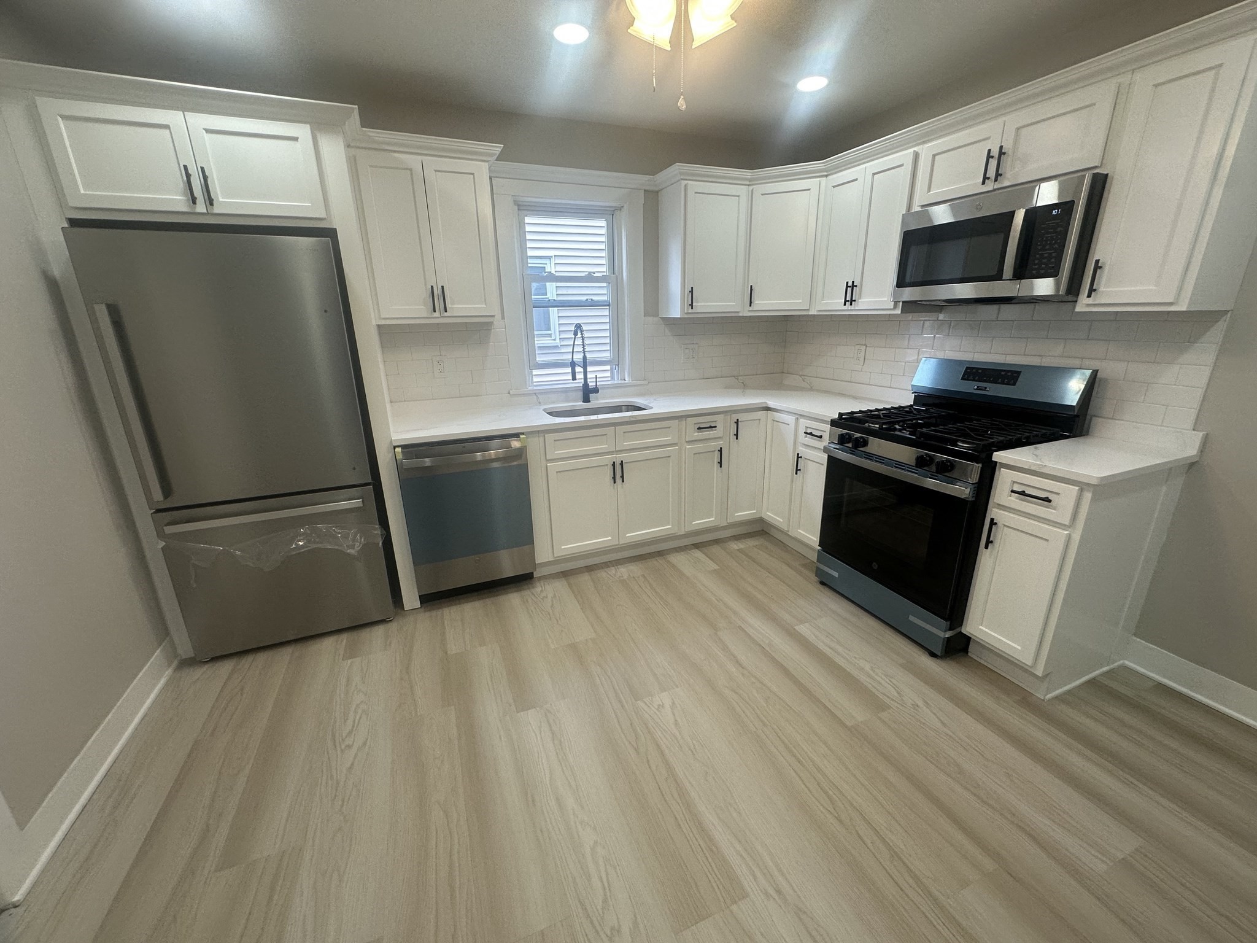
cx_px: 628
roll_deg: +1.1
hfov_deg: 102.1
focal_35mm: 14
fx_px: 508
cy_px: 472
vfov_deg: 85.7
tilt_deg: -17.1
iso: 100
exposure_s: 1/120
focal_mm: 2.22
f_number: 2.2
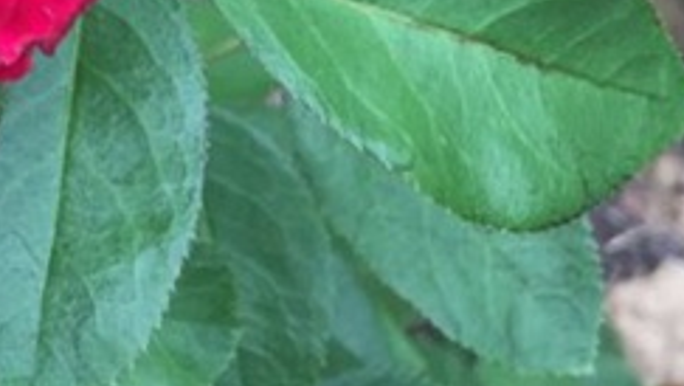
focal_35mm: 104
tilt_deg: -56.9
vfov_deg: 11.1
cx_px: -118
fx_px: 1887
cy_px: -245
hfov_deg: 19.4
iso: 32
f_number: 2.2
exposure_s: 1/107
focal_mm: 4.15
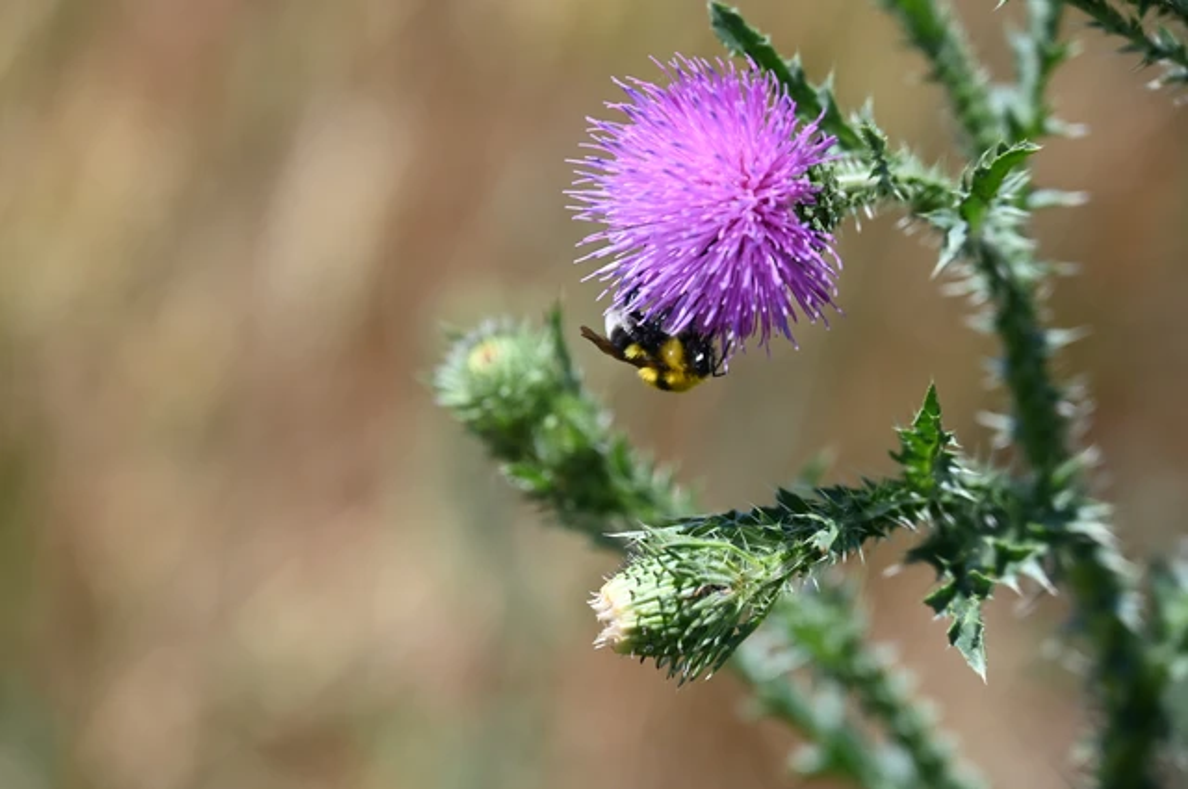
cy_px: 394
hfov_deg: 10.3
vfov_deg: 6.8
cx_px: 594
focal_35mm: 200
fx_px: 6592
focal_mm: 200
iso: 1600
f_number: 8
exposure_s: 1/4000
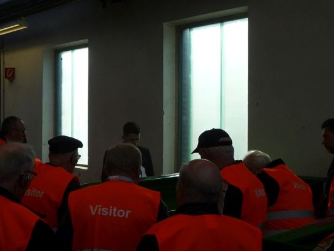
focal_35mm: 51
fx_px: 492
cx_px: 142
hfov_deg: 37.4
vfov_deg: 28.6
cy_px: 131
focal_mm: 5.6
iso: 100
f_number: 3.6
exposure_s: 1/160
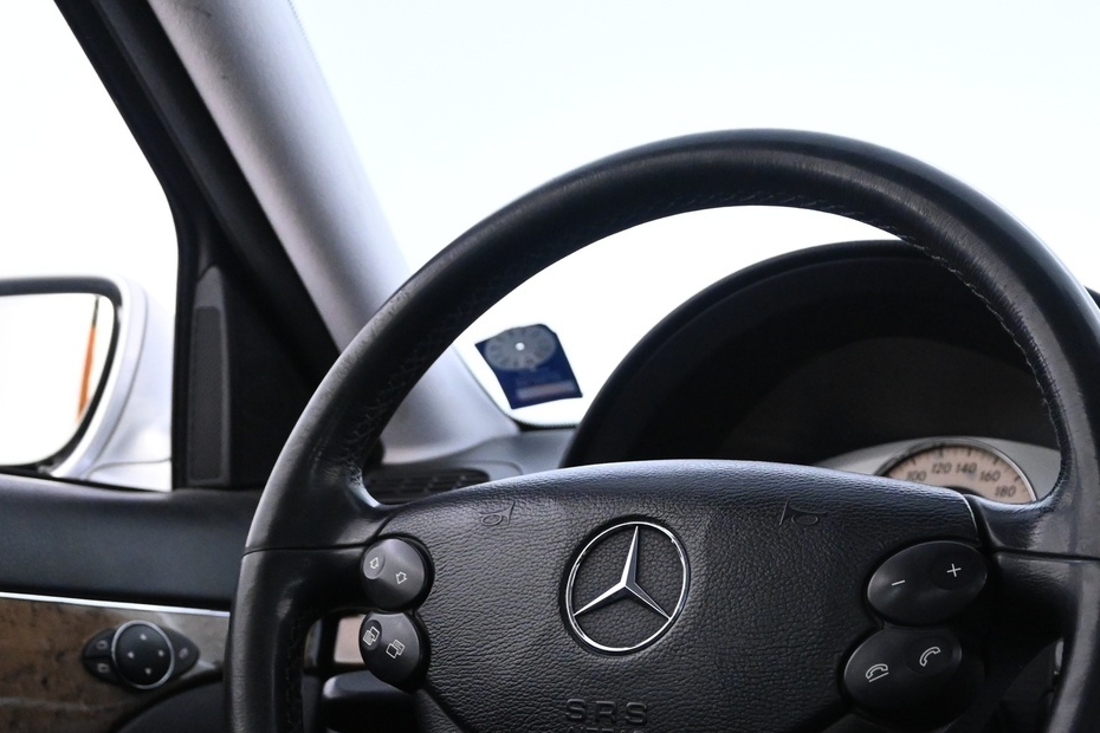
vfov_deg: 24.2
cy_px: 622
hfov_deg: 36.1
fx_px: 1676
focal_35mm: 55
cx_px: 708
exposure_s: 1/40
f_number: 4
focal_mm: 21
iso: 3200
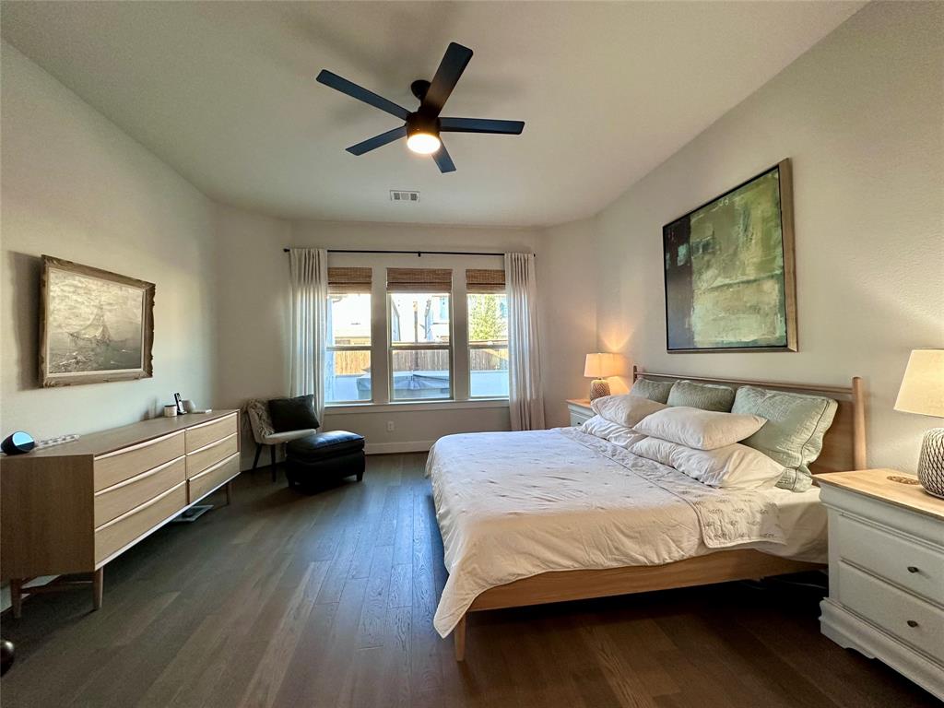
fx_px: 382
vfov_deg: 85.7
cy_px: 354
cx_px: 472
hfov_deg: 102.1
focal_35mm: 14
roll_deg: +1.2
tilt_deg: +0.2
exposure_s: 1/120
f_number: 2.2
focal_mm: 2.22
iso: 200
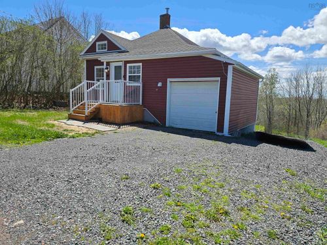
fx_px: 217
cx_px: 164
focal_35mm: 23
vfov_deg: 58.9
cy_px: 122
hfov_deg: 73.9
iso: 12
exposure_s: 1/833
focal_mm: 6.3
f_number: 1.7
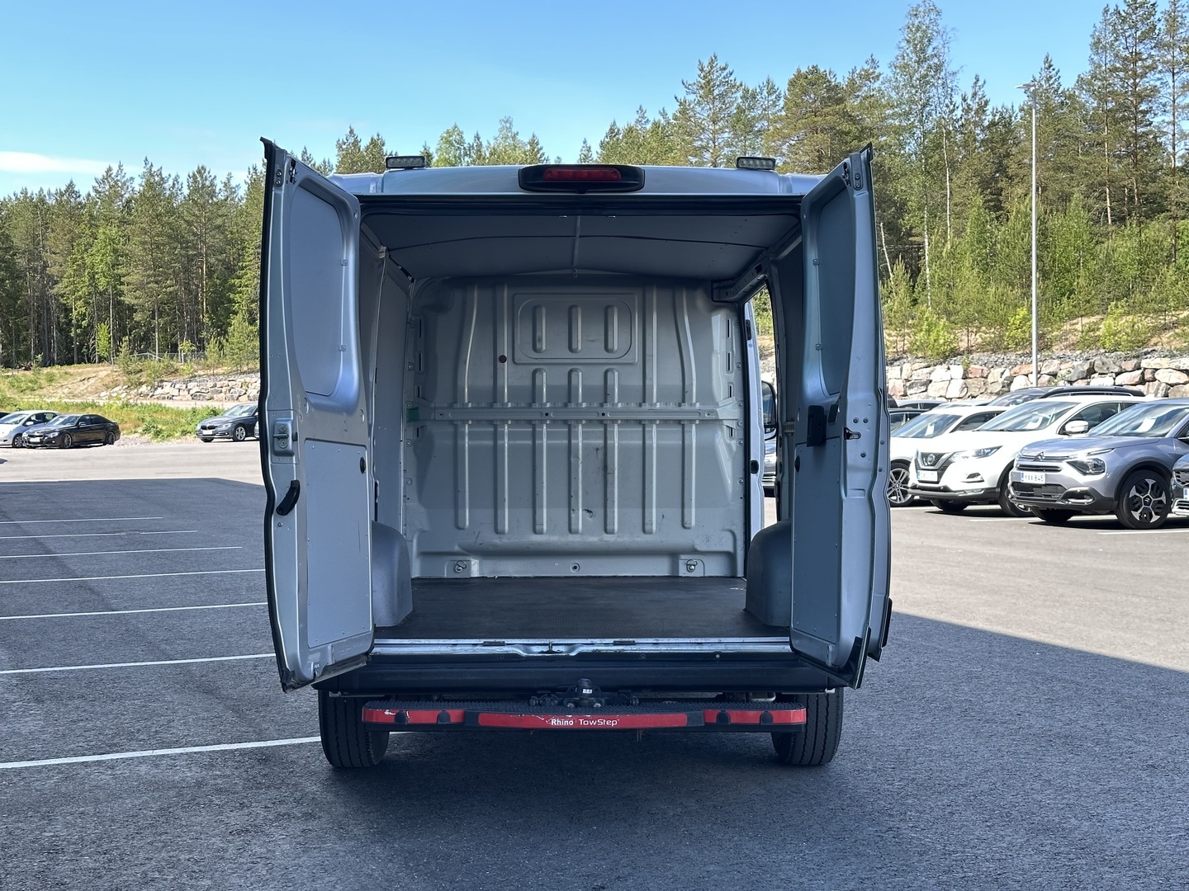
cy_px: 446
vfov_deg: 30.3
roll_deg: +1.2
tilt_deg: -1.2
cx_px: 594
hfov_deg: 39.7
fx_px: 1649
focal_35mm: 48
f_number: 1.78
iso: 64
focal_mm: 6.86
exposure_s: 1/384
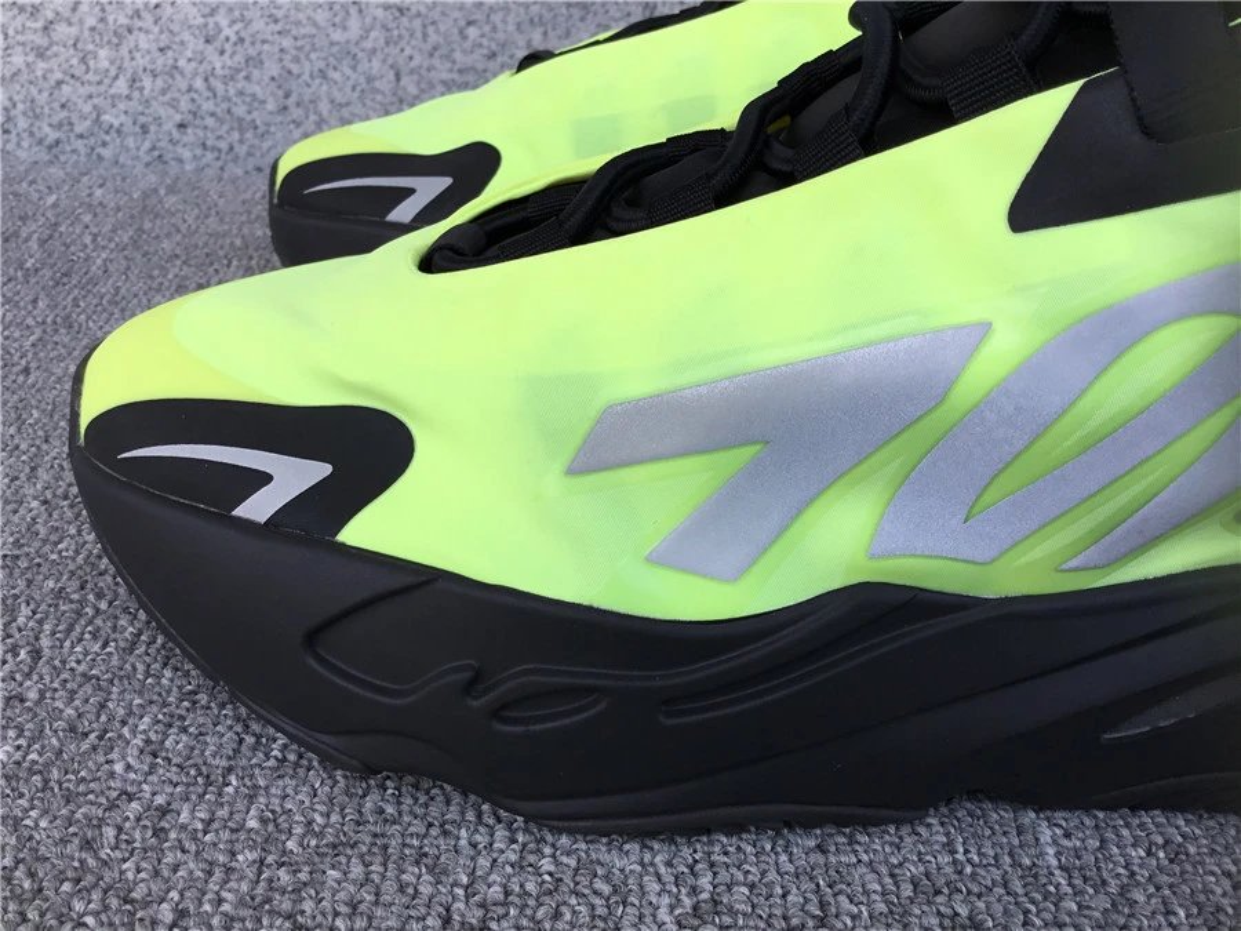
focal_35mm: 31
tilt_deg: -30.8
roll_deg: -3.5
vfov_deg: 45.4
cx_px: 620
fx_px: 1111
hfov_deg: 58.4
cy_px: 466
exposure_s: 1/401
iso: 25
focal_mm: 3.3
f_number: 2.4
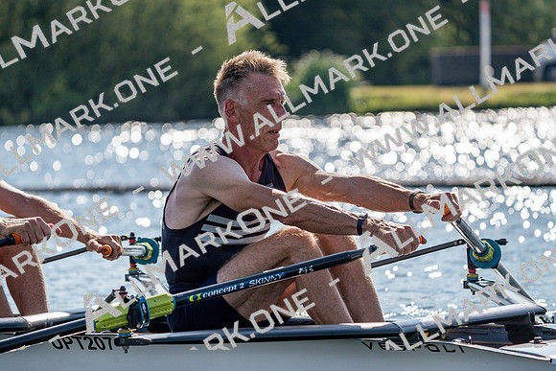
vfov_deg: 5.8
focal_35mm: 236
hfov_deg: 8.7
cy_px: 186
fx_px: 3646
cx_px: 278
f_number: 5.6
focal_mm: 236
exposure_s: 1/1600
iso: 160
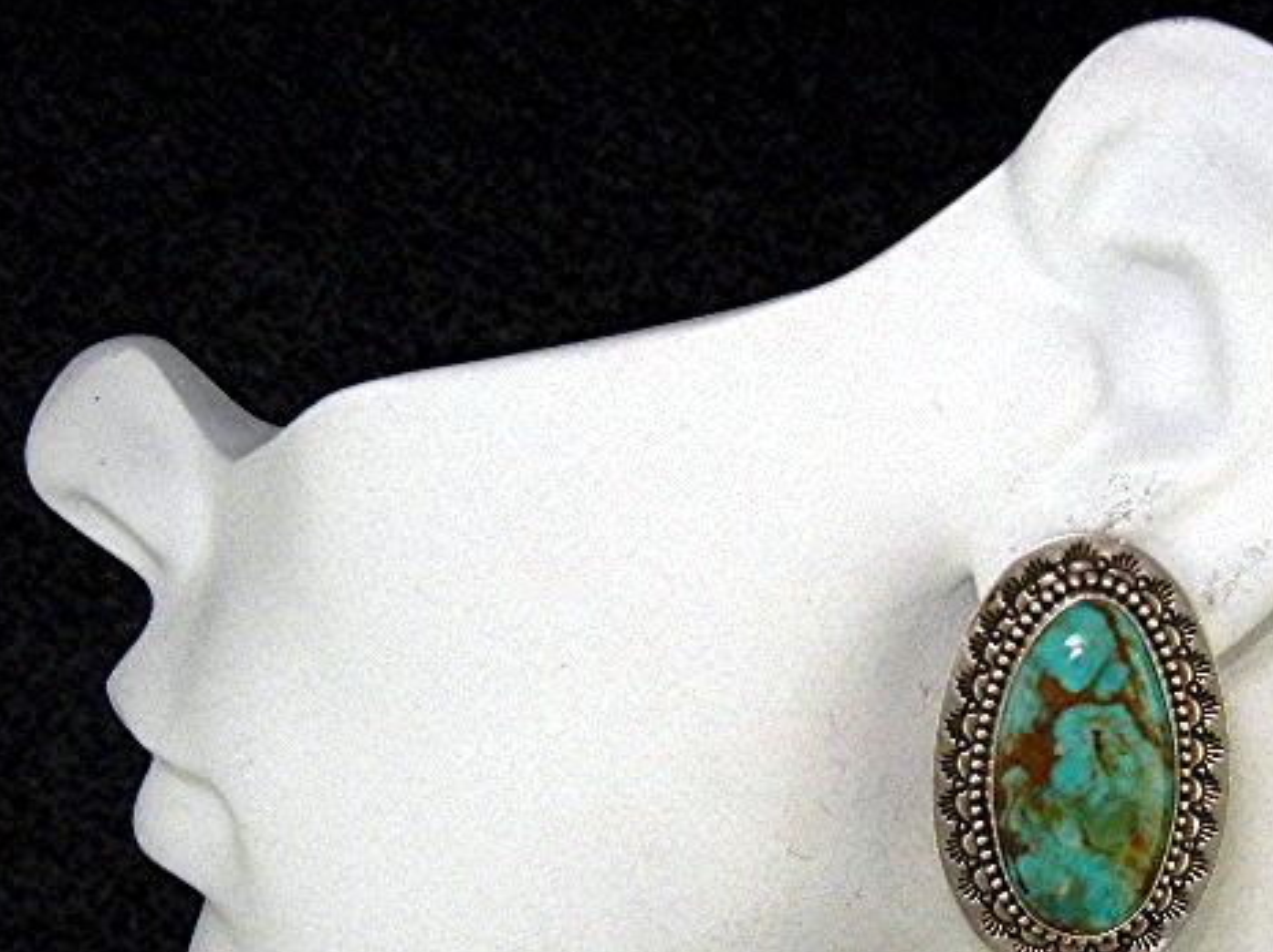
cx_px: 846
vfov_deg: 23.5
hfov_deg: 31.0
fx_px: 2278
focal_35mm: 62
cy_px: 646
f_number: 7.6
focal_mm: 8.1
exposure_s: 1/30
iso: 355
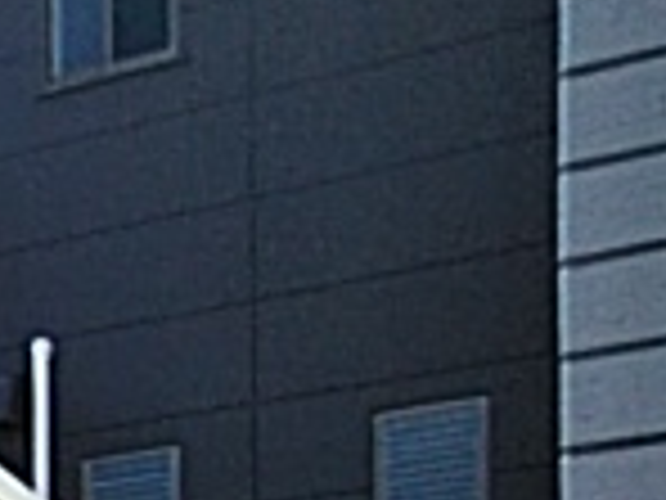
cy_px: 982
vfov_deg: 11.5
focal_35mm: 117
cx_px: -666
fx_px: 2251
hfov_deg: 14.1
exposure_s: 1/3030
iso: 200
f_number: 2.2
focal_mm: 3.46
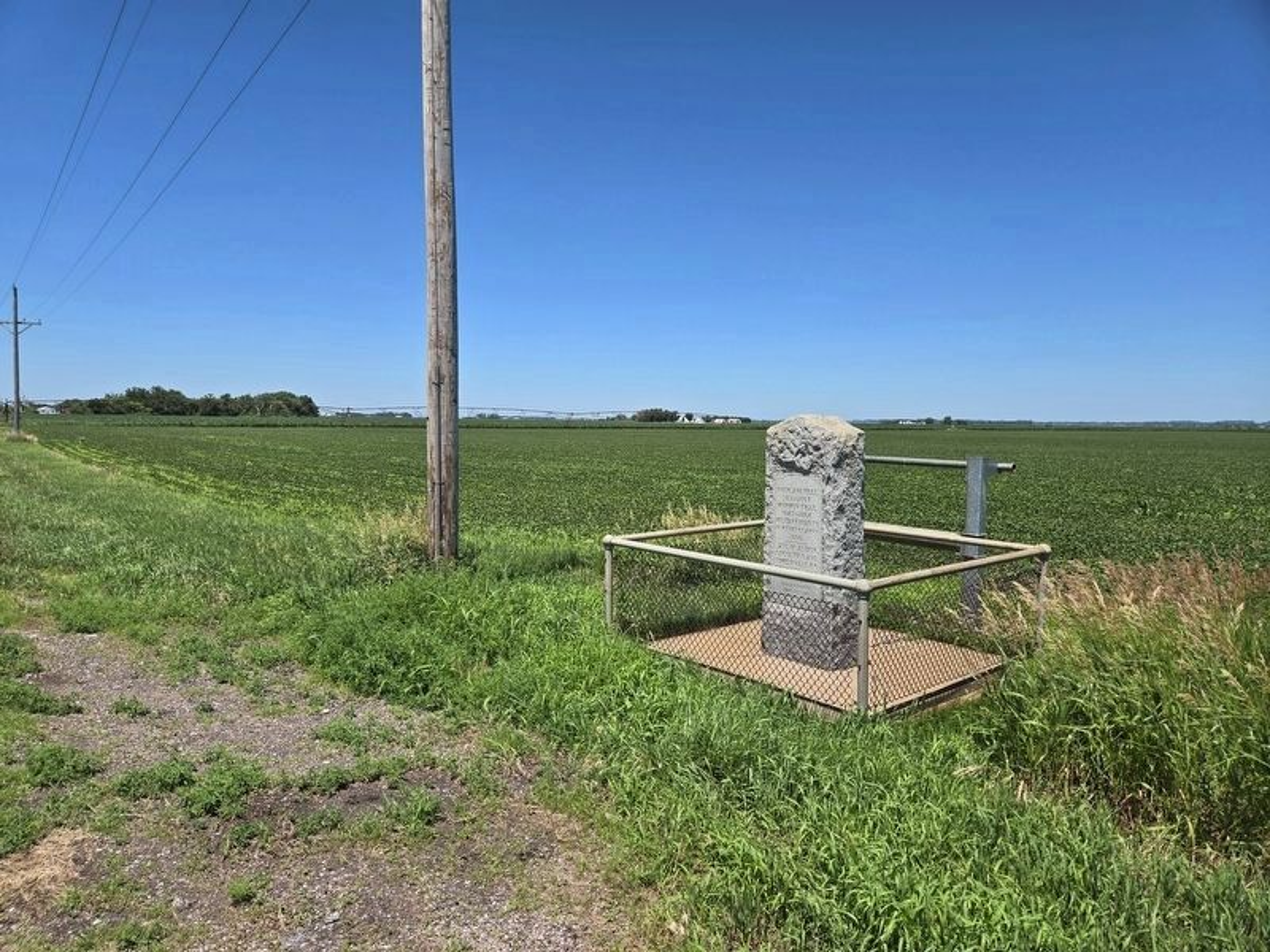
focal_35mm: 23
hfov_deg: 73.9
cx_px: 635
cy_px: 476
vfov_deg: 58.9
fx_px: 844
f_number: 1.8
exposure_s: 1/2565
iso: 25
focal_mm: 5.4
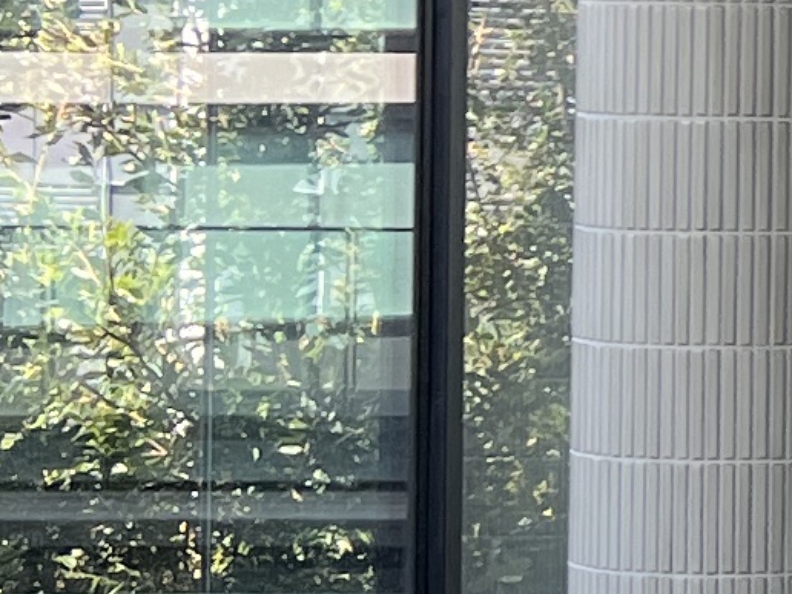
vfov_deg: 7.3
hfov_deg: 8.1
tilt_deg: +0.3
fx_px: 4645
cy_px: 6
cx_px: 2476
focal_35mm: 203
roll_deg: -0.4
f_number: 1.5
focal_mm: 5.7
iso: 64
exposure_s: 1/991
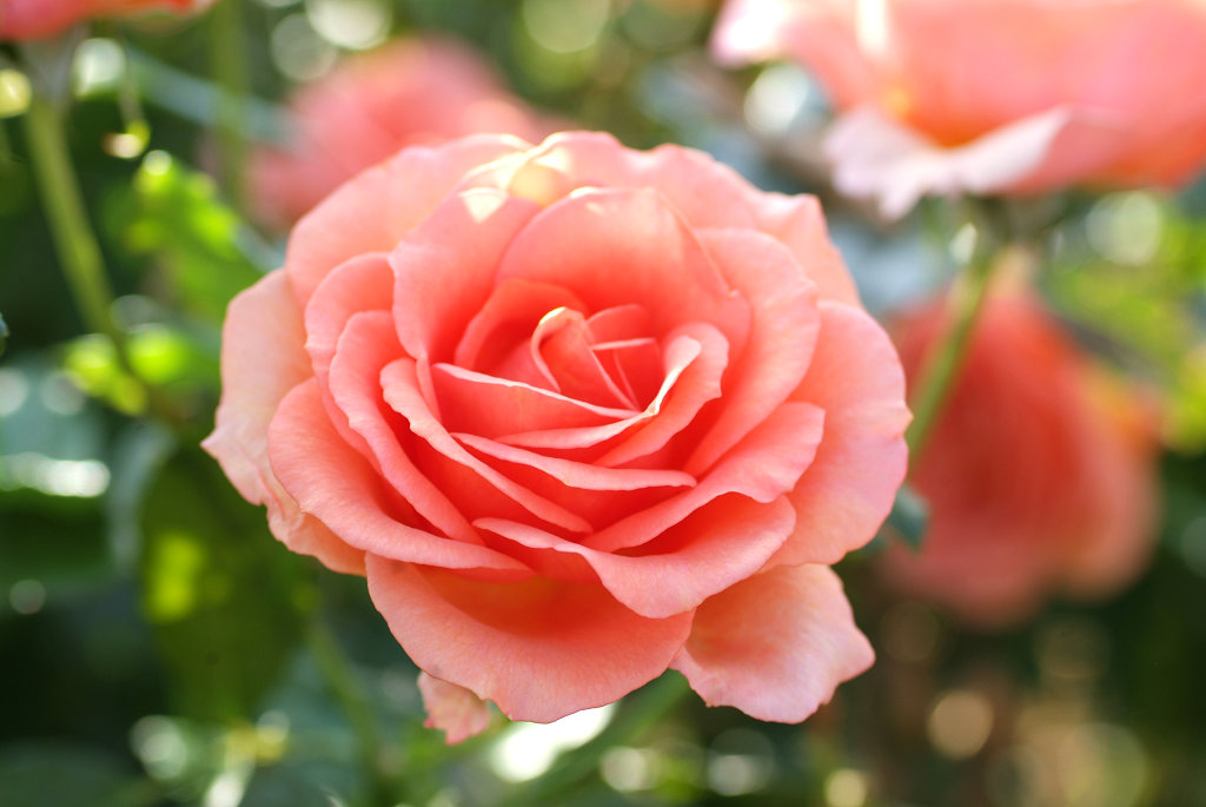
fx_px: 2515
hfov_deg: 27.0
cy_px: 404
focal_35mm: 75
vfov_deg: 18.2
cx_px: 603
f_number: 4
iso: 160
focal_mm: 50
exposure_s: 1/125
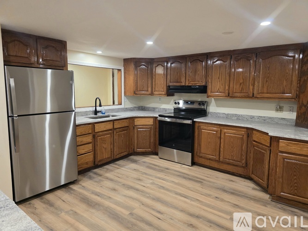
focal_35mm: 23
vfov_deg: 58.9
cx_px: 154
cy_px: 116
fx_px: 205
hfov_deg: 73.9
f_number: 1.7
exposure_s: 1/120
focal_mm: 6.3
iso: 400
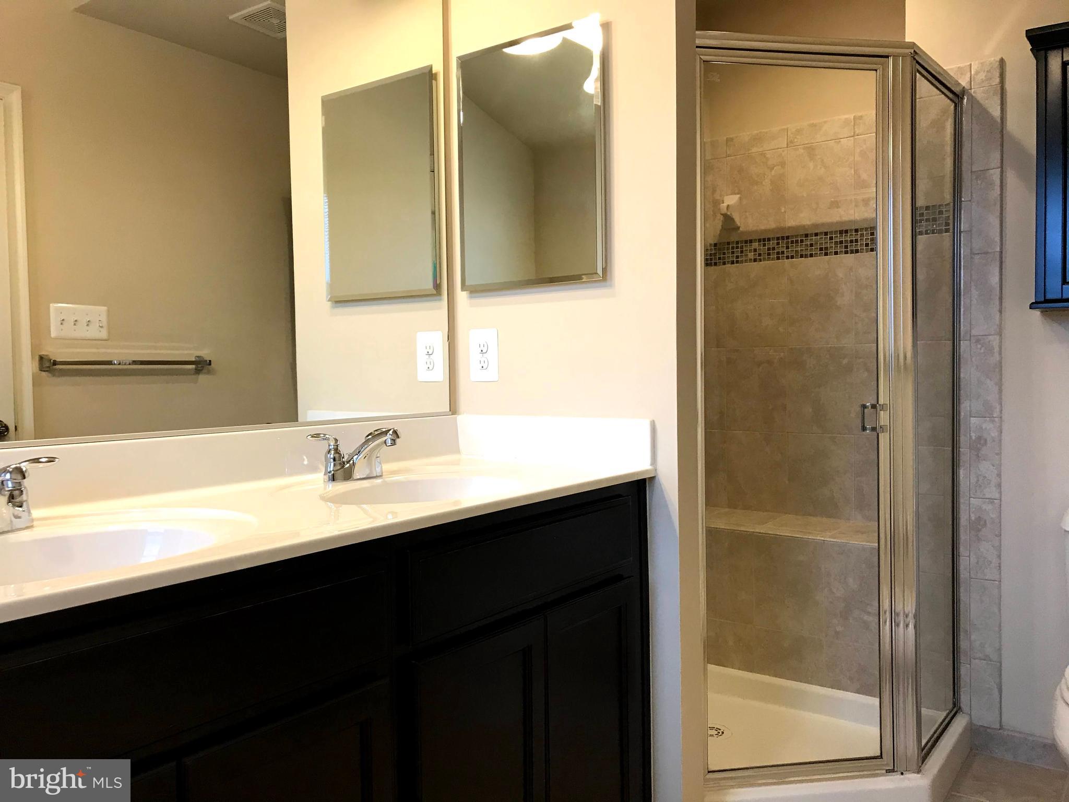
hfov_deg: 63.4
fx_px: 865
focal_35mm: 28
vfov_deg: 49.7
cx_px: 534
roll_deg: +0.8
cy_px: 401
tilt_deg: -1.5
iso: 32
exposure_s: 1/30
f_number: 1.8
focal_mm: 3.99
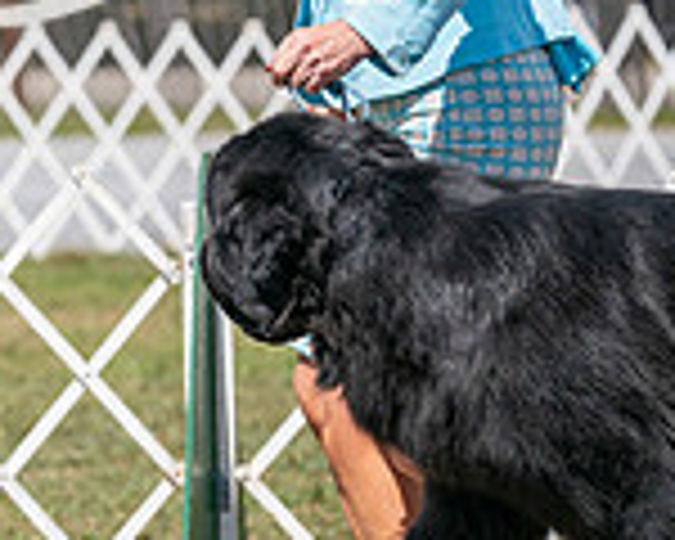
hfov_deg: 3.4
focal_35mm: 575
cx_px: 623
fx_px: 11487
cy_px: 122
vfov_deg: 2.7
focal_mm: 136
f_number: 4.5
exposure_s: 1/1600
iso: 200
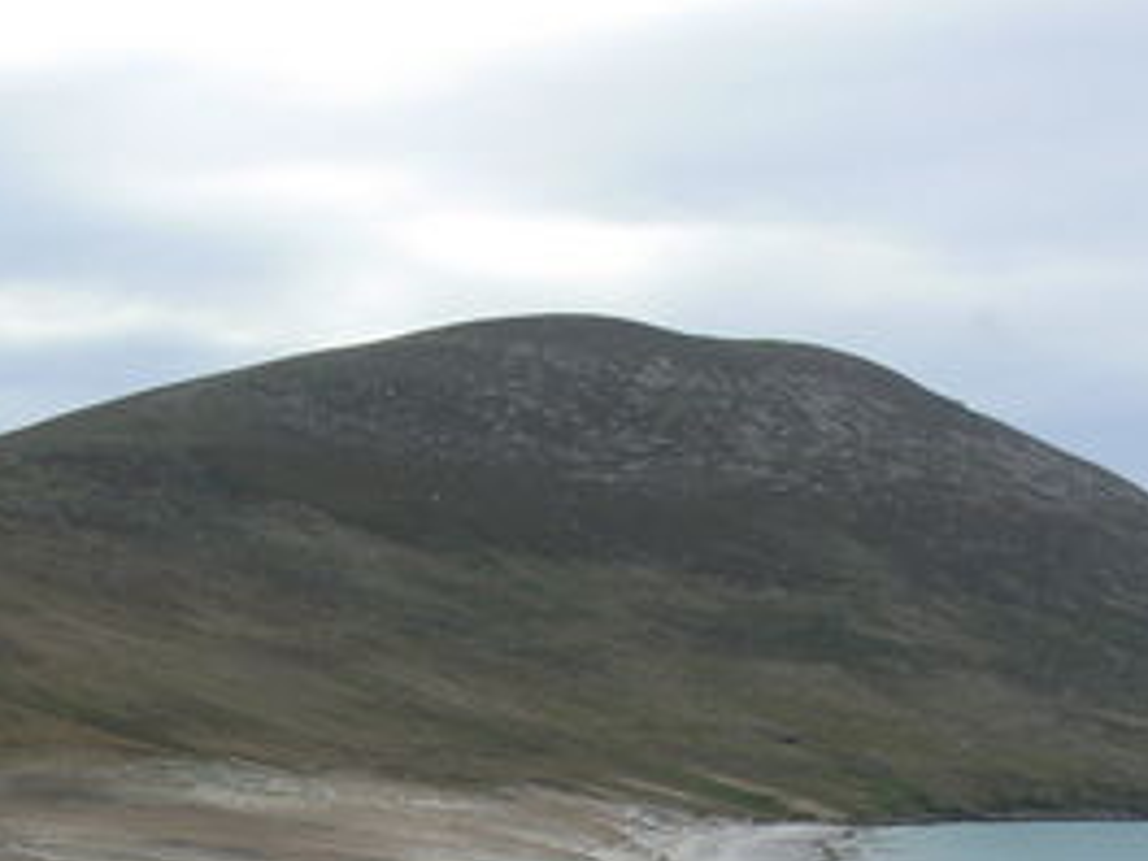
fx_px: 3515
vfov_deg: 13.5
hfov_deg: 18.4
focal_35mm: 106
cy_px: 1074
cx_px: 265
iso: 80
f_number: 5.6
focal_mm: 7.4
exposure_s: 1/200
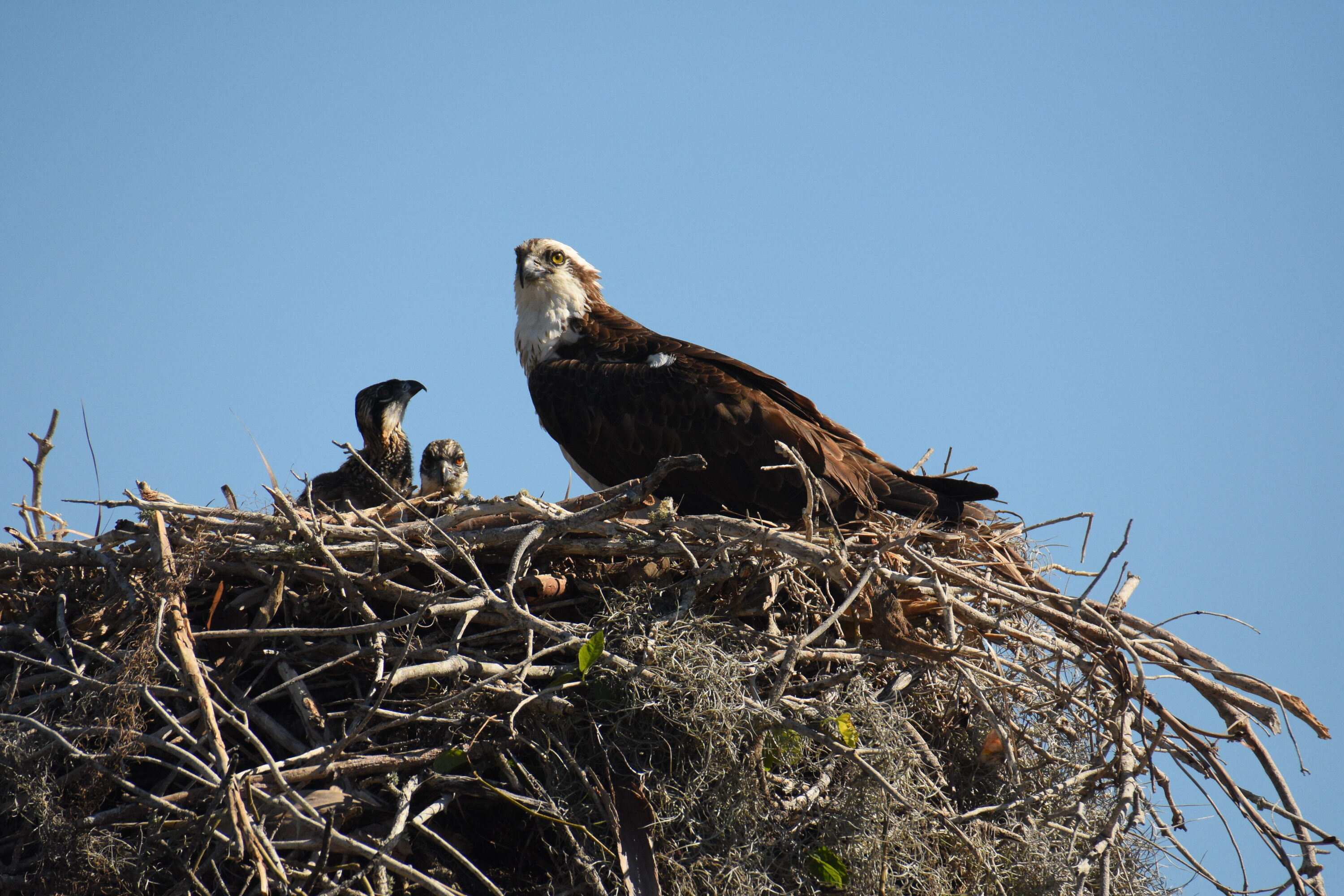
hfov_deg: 2.7
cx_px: 672
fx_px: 27998
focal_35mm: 750
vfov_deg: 1.8
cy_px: 448
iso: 1000
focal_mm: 500
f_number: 8
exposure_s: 1/4000
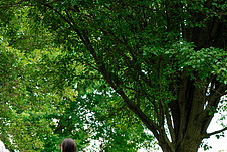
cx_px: -49
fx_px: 1451
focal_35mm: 230
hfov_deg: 8.8
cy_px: 121
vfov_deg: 6.0
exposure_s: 1/500
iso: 500
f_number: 3.5
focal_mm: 85
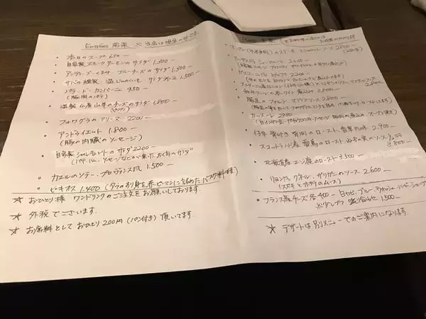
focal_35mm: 28
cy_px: 160
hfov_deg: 63.4
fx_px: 345
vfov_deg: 49.7
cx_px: 213
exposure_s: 1/15
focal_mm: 3.99
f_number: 1.8
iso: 50
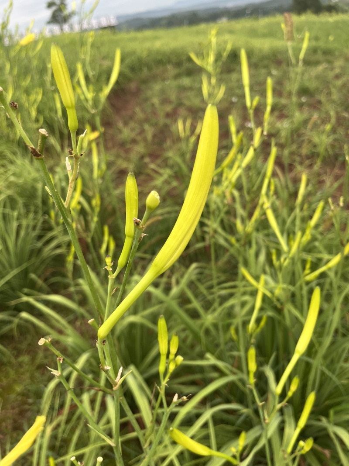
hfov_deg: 53.1
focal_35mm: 26
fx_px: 350
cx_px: 174
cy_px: 233
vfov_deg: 67.3
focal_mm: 5.1
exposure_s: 1/122
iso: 80
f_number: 1.6
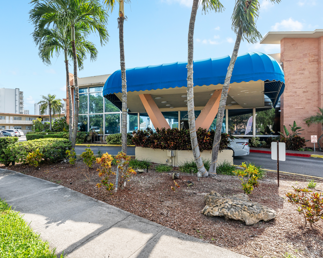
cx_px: 126
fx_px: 182
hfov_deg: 82.1
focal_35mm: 19
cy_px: 130
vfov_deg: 70.8
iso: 200
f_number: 9
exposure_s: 1/250
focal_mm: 16
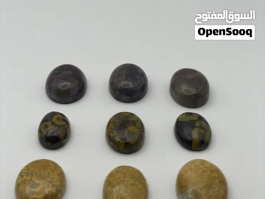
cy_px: 100
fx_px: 398
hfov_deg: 36.8
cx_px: 132
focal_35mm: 52
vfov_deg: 28.0
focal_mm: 6
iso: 50
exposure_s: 1/100
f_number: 2
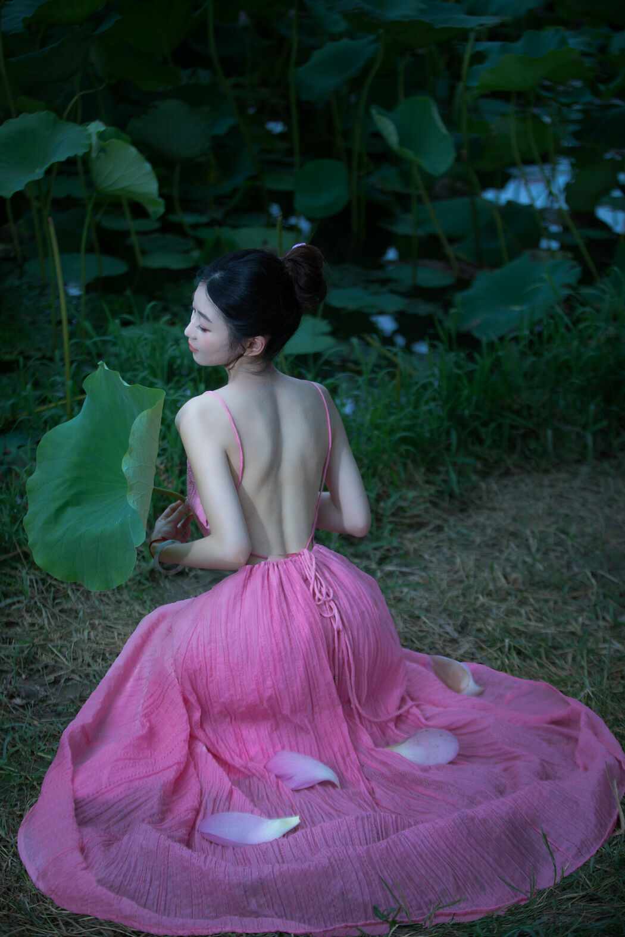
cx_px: 312
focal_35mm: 69
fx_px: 1797
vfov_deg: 29.2
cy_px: 468
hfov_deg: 19.7
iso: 100
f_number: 2.8
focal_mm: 70
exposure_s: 1/250
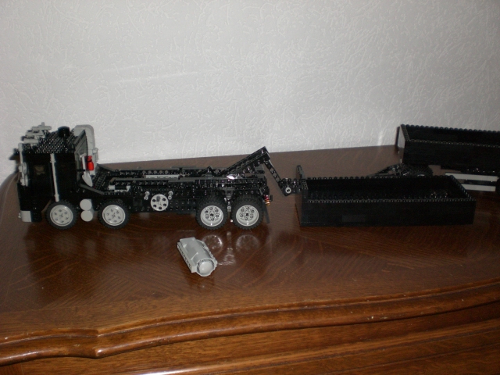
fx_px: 549
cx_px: 250
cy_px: 188
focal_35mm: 38
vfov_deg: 37.7
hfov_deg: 49.0
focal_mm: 6.3
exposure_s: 1/60
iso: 200
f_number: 3.1
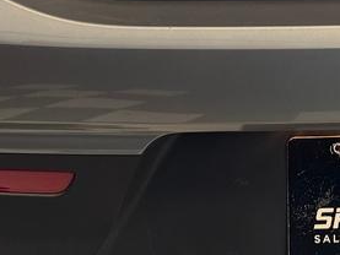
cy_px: -175
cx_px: 383
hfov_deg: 17.1
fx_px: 1091
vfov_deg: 12.4
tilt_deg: -17.7
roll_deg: +0.5
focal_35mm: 111
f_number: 1.78
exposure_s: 1/120
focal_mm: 6.76
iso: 125
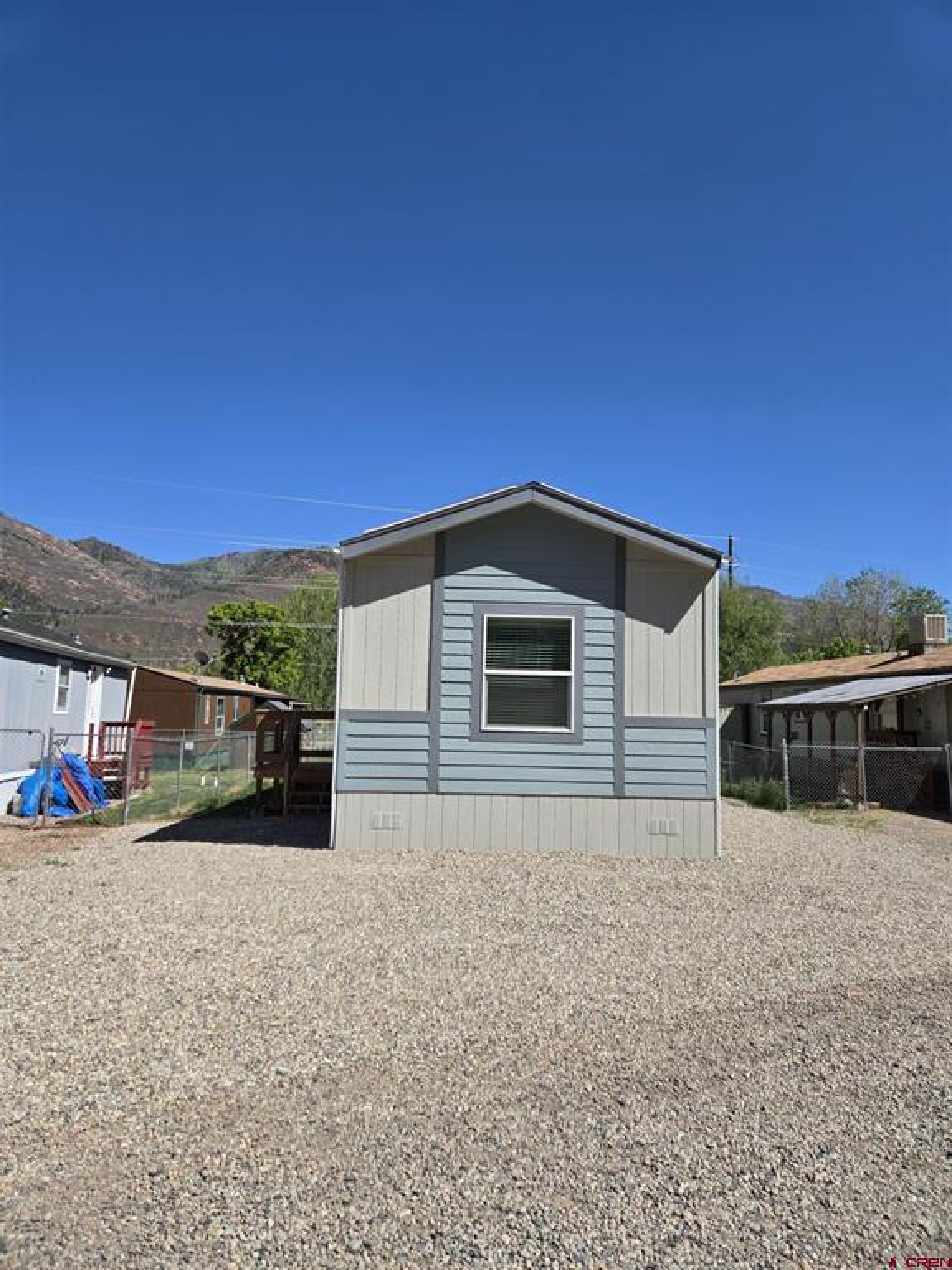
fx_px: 843
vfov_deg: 73.9
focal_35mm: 23
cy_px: 635
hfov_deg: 58.9
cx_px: 476
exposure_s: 1/2151
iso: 25
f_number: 1.8
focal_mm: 5.4
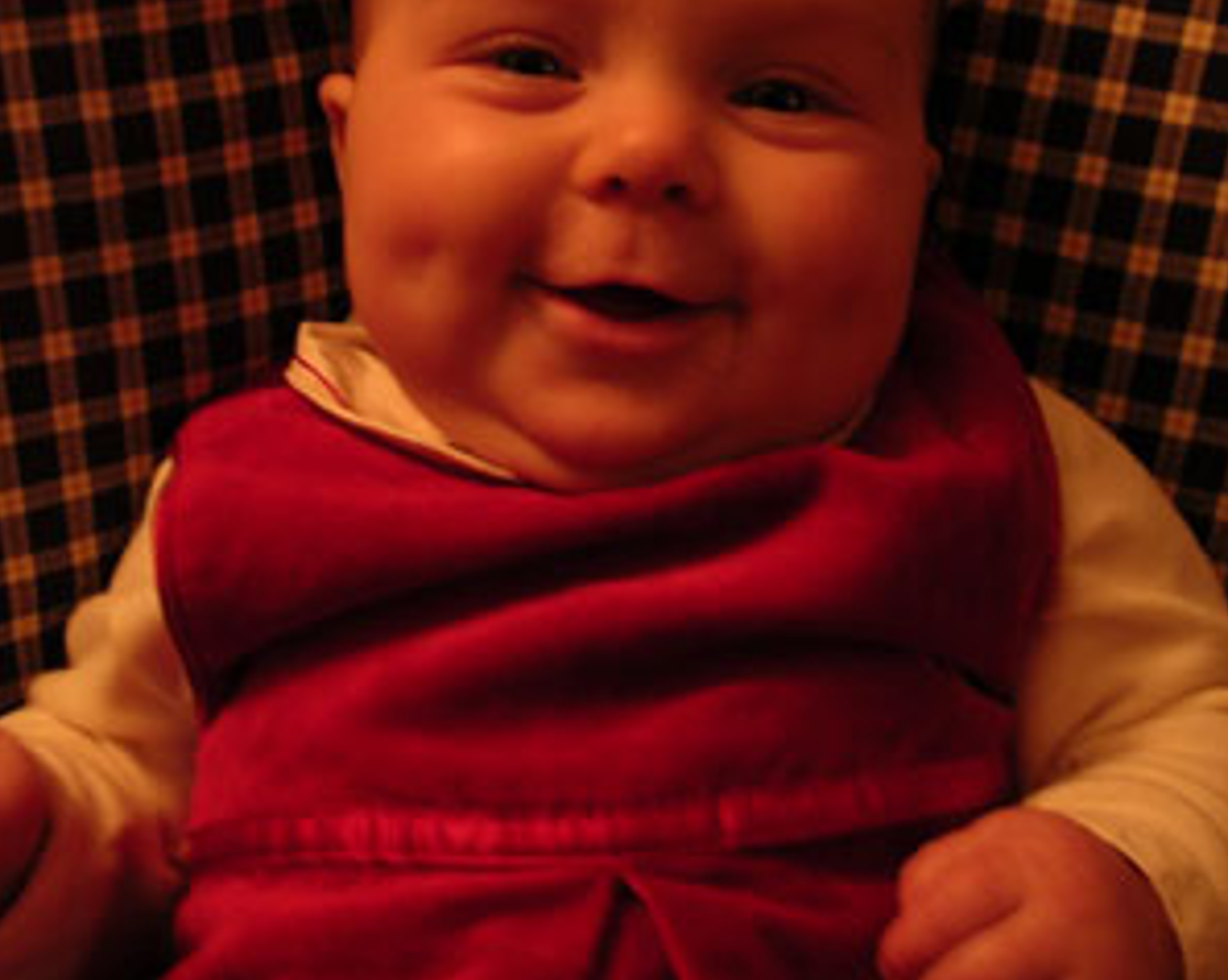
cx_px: 612
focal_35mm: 50
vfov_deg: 29.9
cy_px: 289
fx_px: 1815
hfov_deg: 37.4
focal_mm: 5.8
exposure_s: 1/4.5
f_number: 2.8
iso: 100
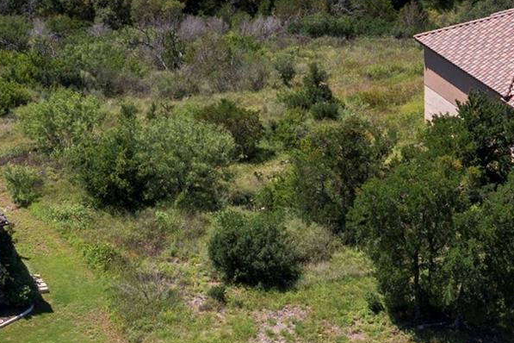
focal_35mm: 96
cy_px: 237
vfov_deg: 14.2
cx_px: 387
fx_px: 1371
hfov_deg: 21.1
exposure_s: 1/100
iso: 100
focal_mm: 10.26
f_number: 5.6
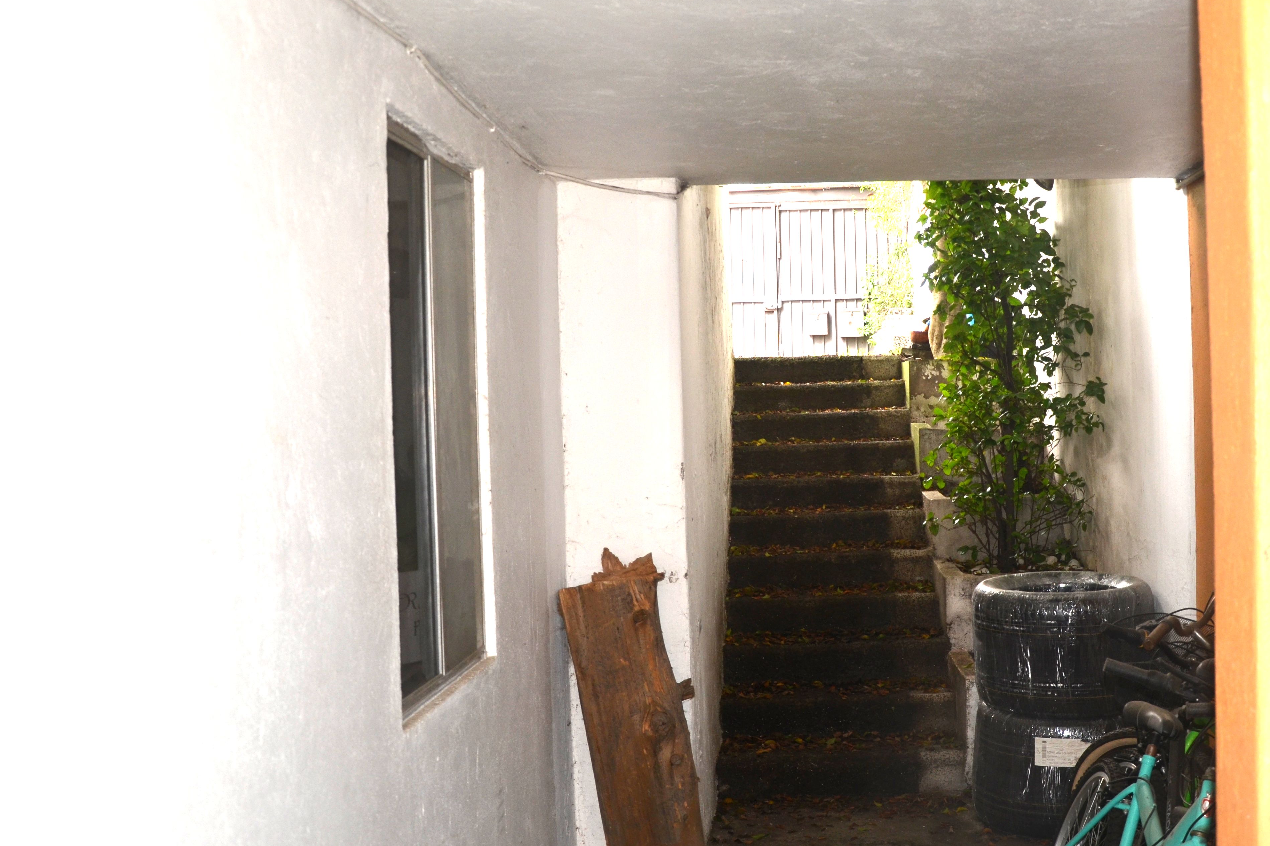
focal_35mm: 41
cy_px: 432
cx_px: 806
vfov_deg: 32.9
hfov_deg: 47.3
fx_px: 1434
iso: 200
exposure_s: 1/60
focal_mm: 21
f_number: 3.8
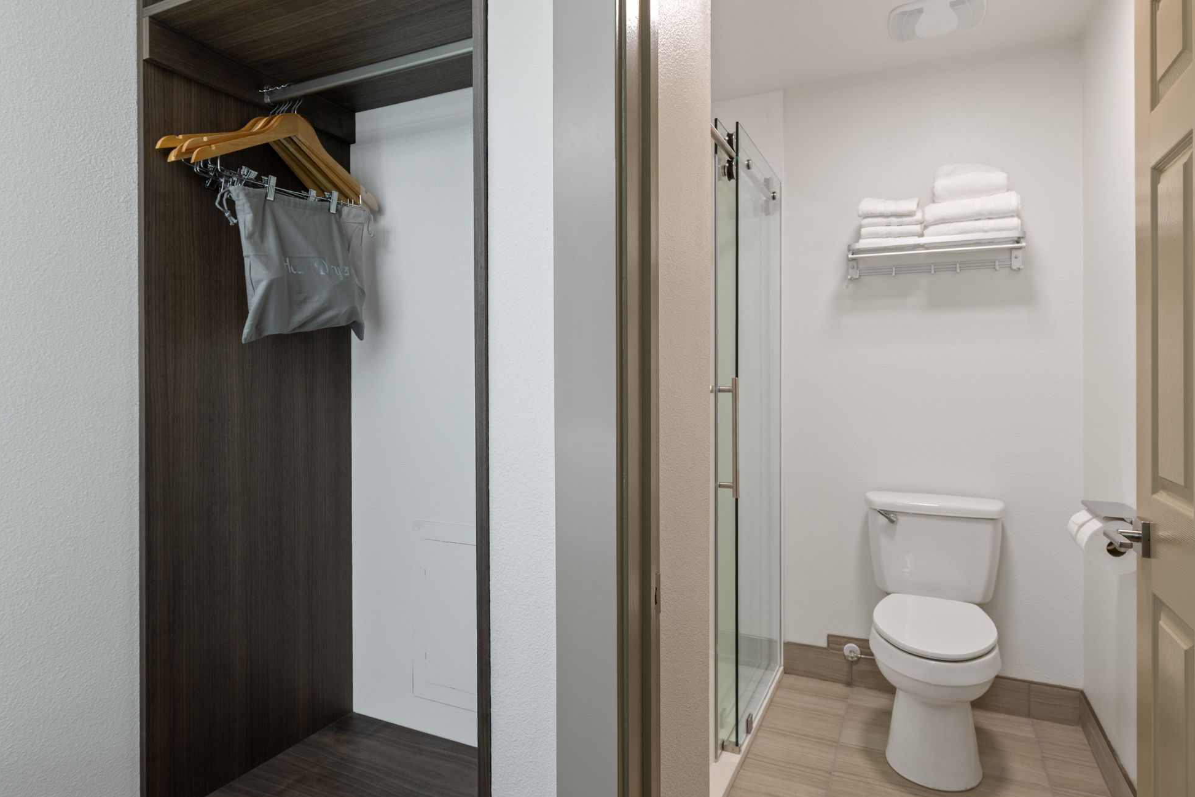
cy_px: 390
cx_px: 602
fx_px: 664
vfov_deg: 61.9
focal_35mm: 20
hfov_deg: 84.0
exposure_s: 1/5
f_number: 9
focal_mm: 19
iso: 200
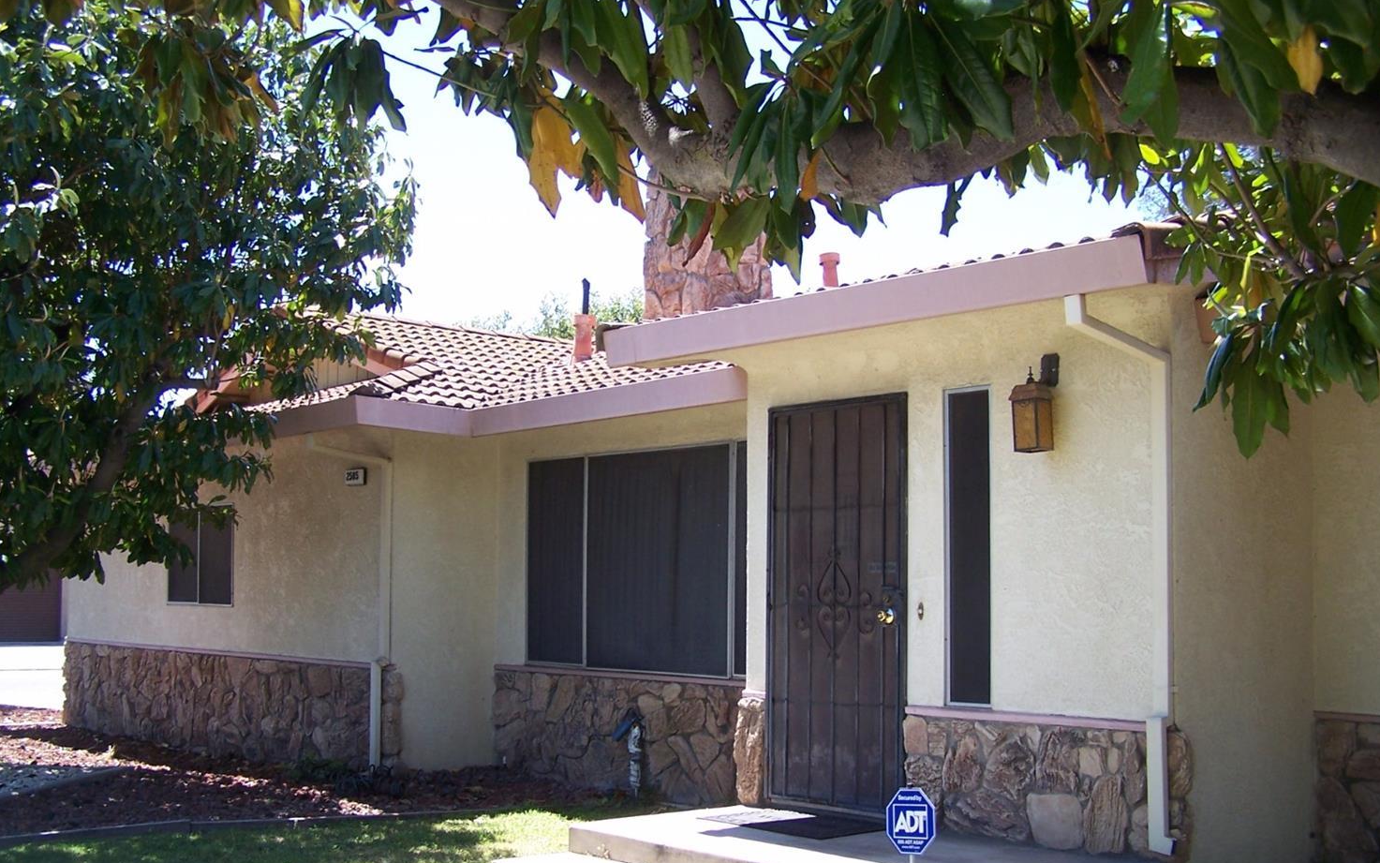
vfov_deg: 31.2
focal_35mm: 41
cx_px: 686
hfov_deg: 48.2
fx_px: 1542
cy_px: 495
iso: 80
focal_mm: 6.3
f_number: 2.8
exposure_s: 1/250
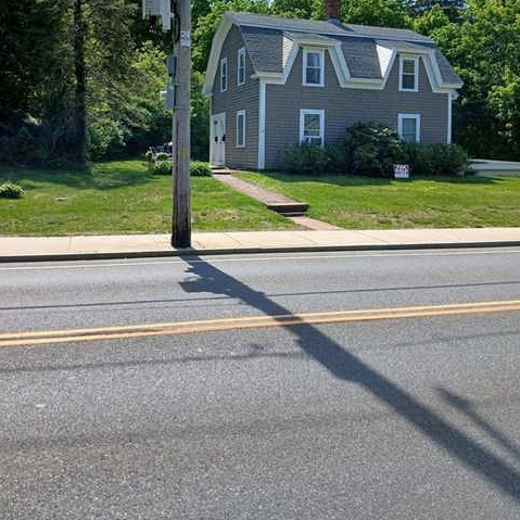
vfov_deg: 50.1
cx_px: 252
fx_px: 544
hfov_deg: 51.1
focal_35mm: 32
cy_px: 168
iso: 20
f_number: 1.8
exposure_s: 1/591
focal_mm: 3.98
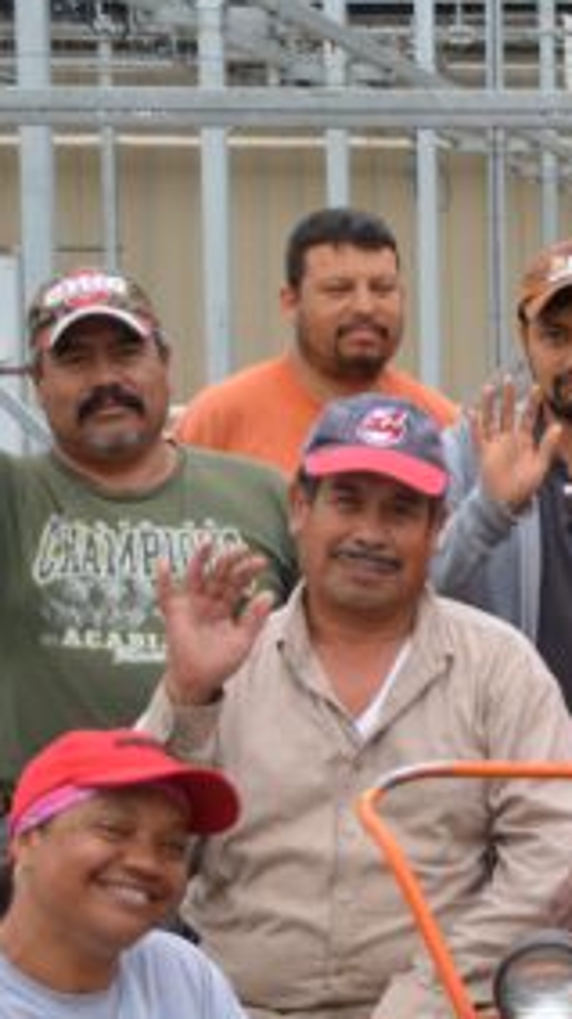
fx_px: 4318
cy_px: 612
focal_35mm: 160
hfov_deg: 7.2
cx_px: 1317
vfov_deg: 13.4
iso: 400
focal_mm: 30
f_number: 4.2
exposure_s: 1/30
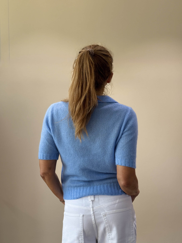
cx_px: 91
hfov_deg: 30.3
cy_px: 122
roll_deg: +0.8
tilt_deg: -2.5
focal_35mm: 48
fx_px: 336
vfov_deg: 39.7
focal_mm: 6.76
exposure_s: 1/166
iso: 64
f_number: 1.78
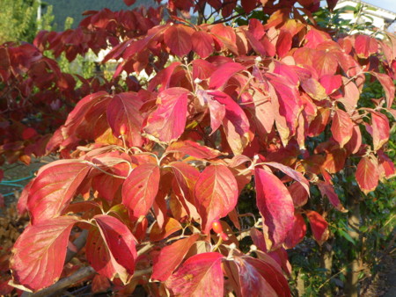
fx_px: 481
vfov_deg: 34.4
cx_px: 198
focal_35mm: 42
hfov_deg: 44.8
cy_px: 148
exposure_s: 1/60
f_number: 4.2
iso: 50
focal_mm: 7.5
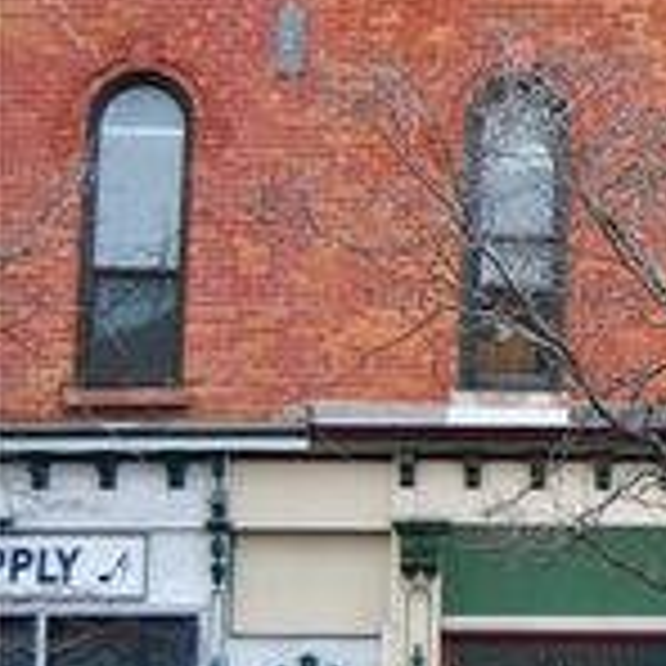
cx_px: 1120
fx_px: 3004
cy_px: 423
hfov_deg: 11.9
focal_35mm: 138
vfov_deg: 12.6
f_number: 5
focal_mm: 32
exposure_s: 1/100
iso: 200
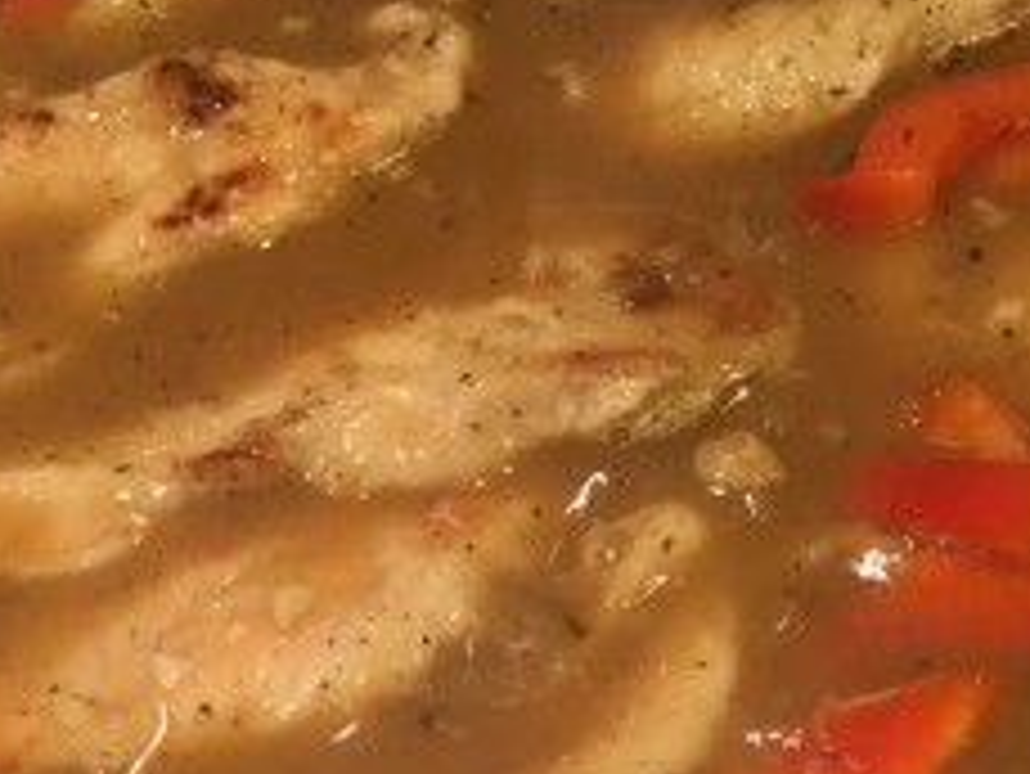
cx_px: 292
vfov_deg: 18.7
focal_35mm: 76
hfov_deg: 25.4
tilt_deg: -55.5
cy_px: 832
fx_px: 2263
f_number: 2.2
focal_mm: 4.15
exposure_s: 1/33
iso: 64
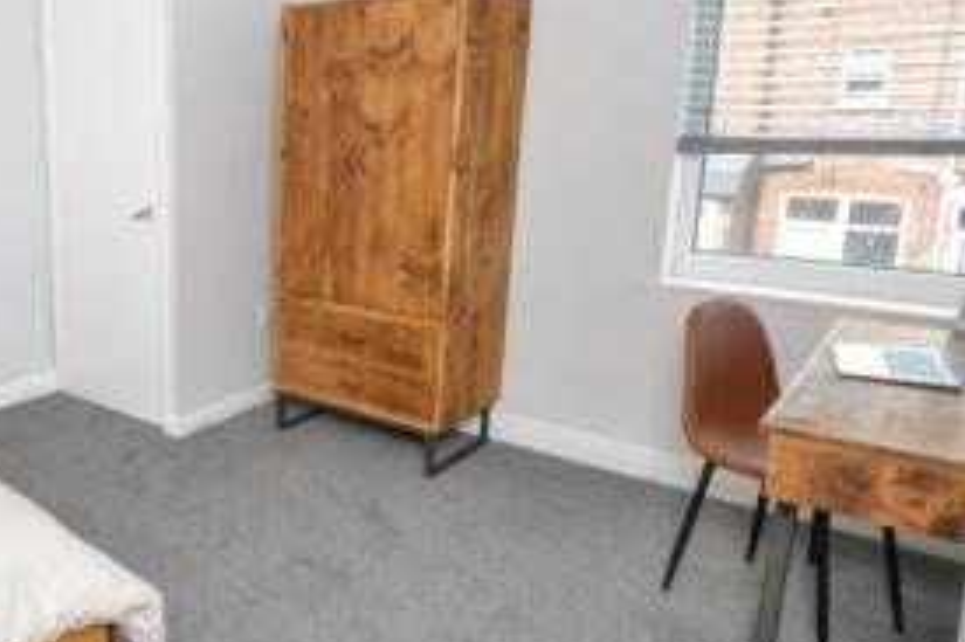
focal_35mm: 26
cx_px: 133
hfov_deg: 60.9
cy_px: 493
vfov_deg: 47.4
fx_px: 697
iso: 1600
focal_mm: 10
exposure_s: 1/160
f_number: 8
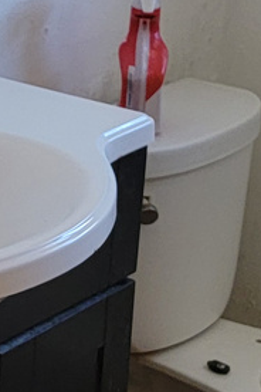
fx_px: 1512
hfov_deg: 9.2
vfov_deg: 14.6
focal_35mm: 139
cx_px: -264
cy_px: 30
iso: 160
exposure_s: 1/60
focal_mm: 6.7
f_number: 1.8
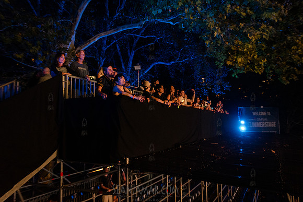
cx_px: 152
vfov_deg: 47.6
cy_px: 101
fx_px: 229
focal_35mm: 27
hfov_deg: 67.0
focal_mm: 26
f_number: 2.8
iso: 6400
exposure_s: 1/200
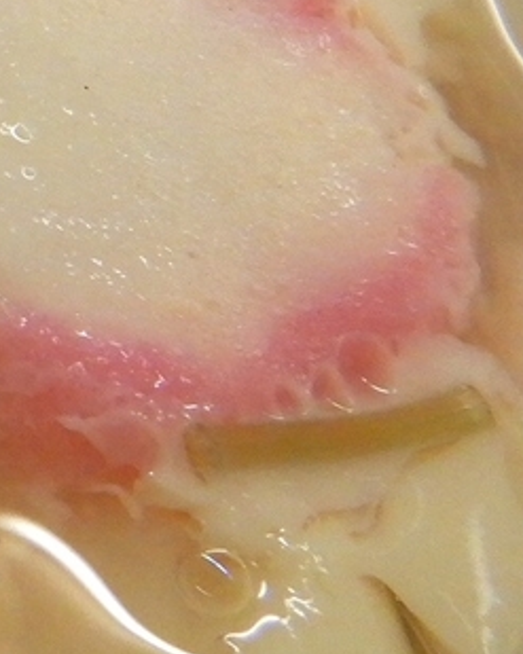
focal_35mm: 91
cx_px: -618
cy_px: -11
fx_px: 1762
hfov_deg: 13.6
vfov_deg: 20.3
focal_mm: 4.3
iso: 400
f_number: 2.8
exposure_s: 1/20
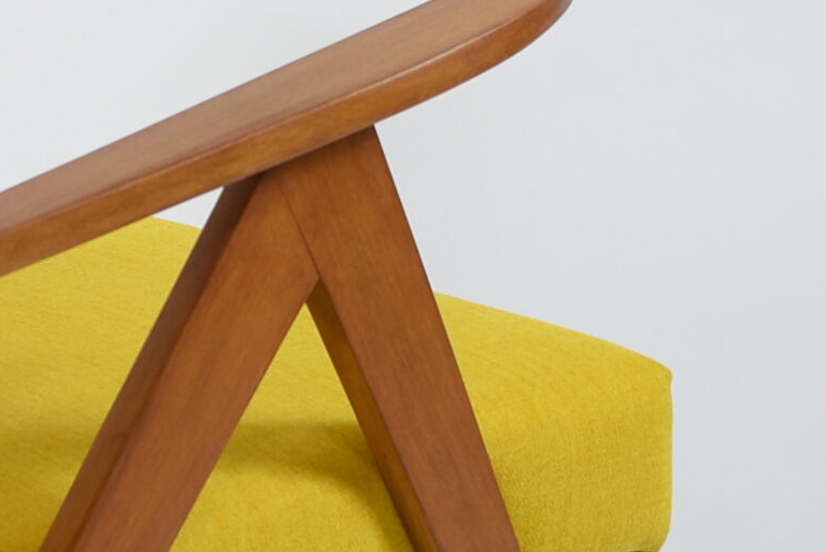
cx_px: -158
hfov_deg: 13.2
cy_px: 402
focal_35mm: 152
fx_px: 3489
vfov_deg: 9.0
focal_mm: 26
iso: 100
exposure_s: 1/20
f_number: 4
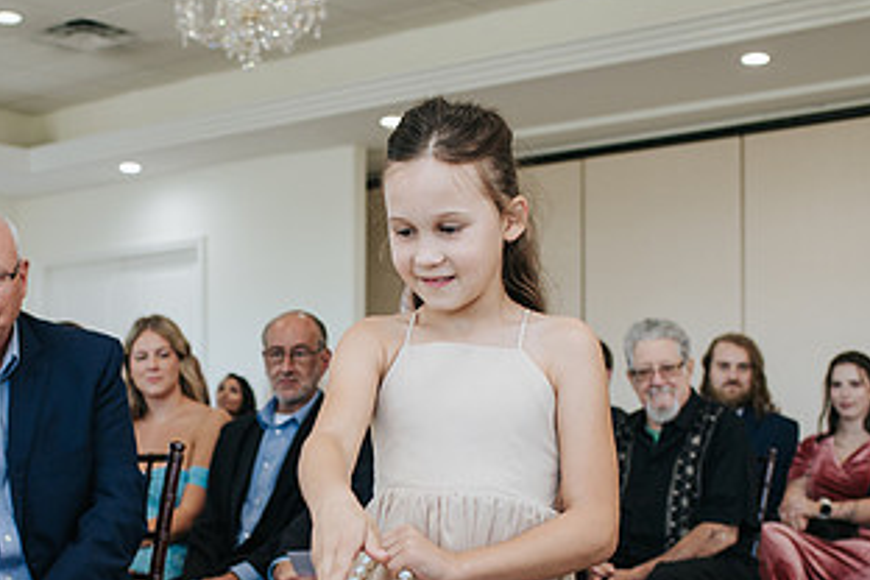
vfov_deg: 20.5
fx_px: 1571
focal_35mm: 65
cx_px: 237
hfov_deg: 30.5
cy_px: 521
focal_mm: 35
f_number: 3.5
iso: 800
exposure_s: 1/200
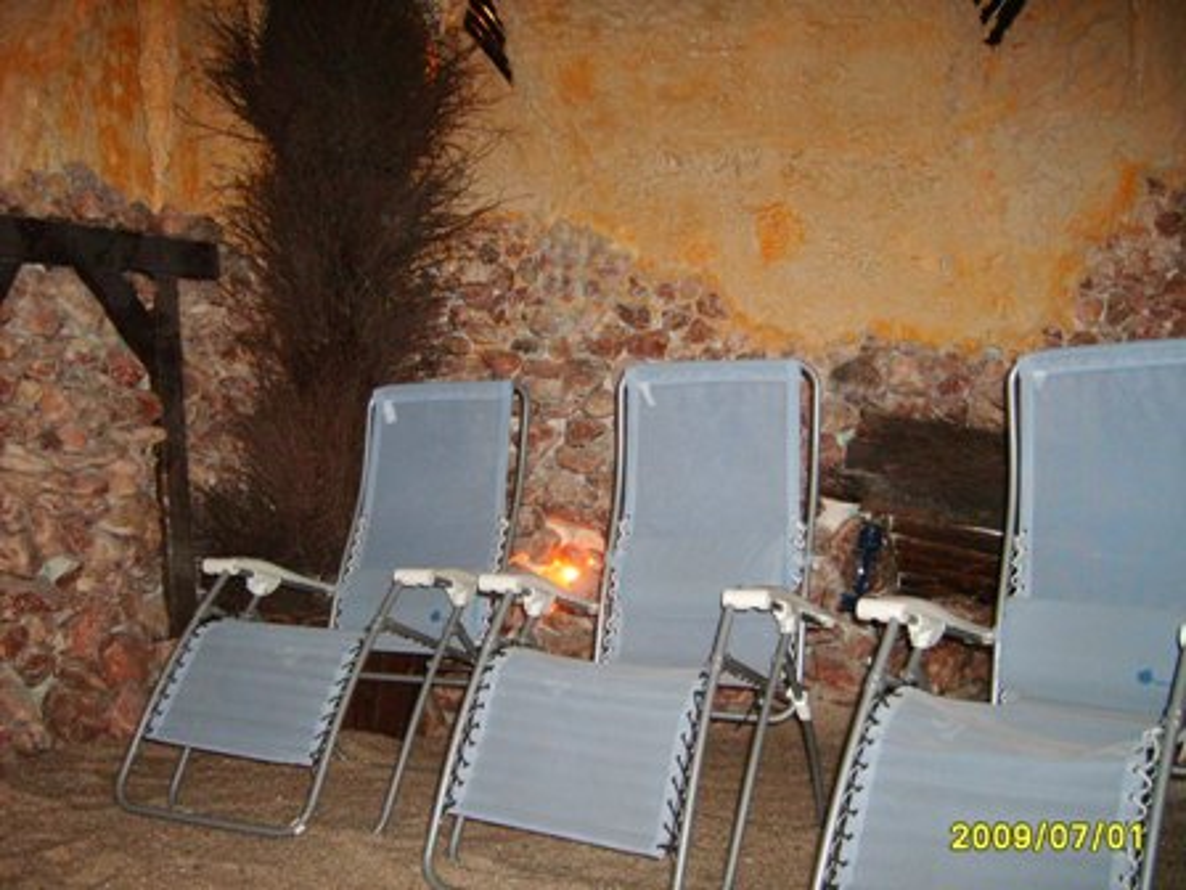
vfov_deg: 40.7
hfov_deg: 52.6
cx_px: 593
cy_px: 445
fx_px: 1199
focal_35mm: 35
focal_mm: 5.8
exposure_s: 1/45
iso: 253
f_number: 2.8
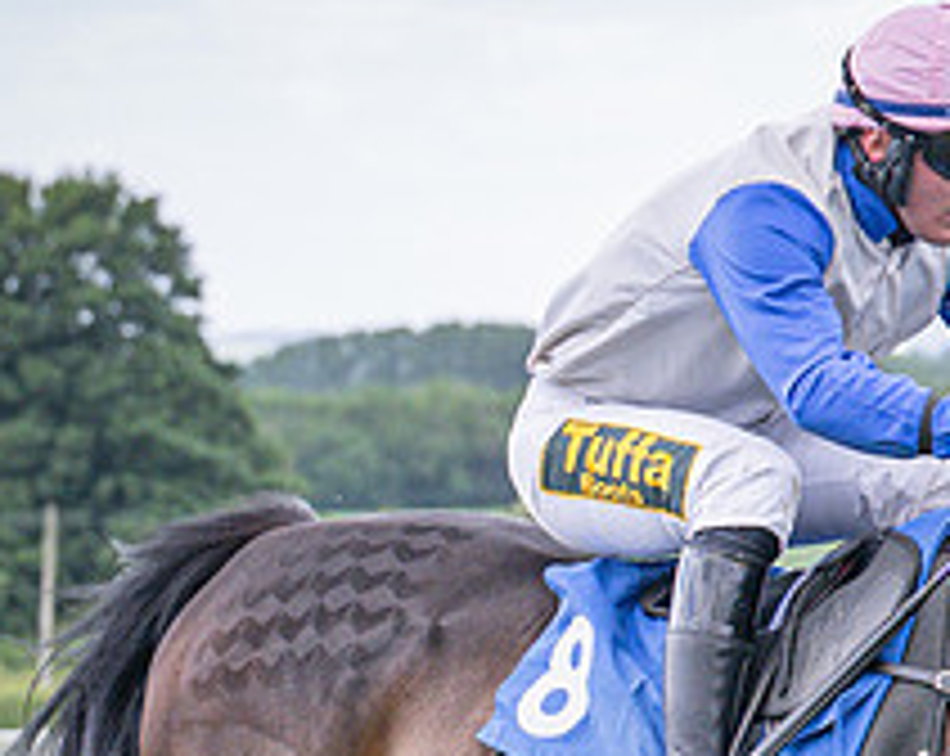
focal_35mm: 412
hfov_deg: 4.7
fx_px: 11563
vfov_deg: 3.7
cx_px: 593
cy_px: 896
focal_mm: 70
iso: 400
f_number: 4
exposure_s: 1/1600
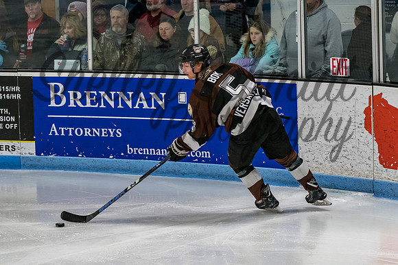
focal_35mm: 176
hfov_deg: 11.7
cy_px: 129
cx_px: 210
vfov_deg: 7.8
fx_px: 1944
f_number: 4
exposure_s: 1/800
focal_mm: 110
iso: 2000
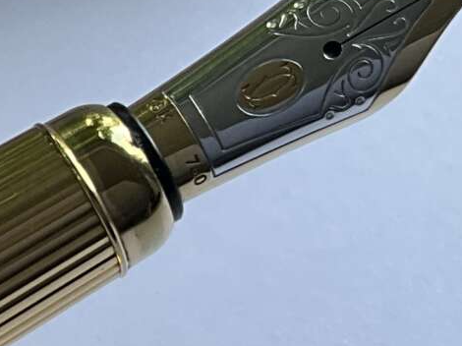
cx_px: -366
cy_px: 475
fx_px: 2108
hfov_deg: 11.6
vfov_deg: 9.2
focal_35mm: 158
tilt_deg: -60.2
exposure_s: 1/122
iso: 25
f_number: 1.8
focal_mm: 3
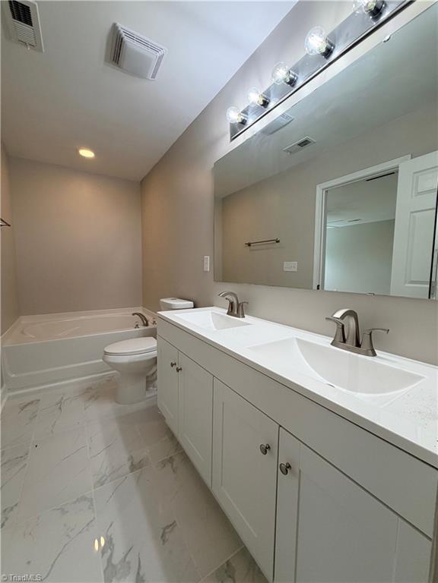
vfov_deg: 102.1
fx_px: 236
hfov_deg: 85.7
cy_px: 292
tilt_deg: -5.6
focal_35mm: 14
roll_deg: +0.2
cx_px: 219
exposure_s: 1/120
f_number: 2.2
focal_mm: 2.22
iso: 125
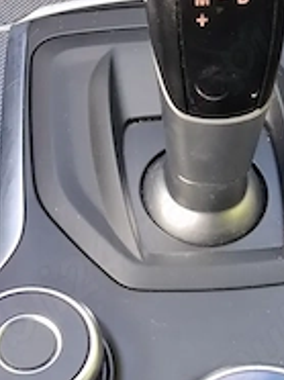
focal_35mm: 99
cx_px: 204
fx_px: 1085
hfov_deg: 14.9
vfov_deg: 19.5
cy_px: 47
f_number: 1.8
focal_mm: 5.54
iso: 160
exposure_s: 1/100
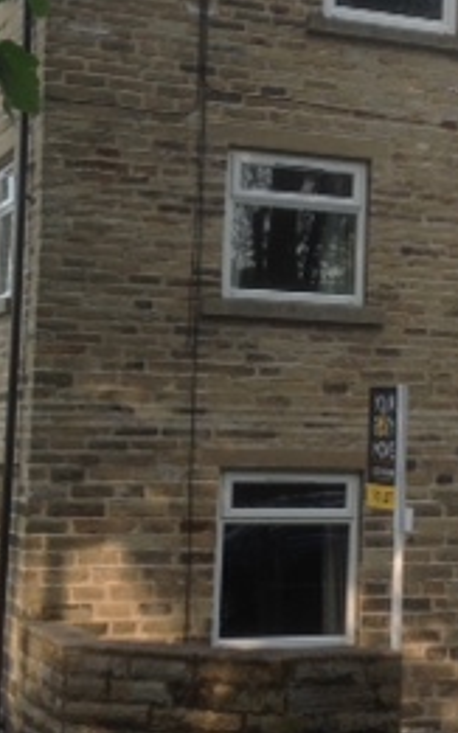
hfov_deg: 14.1
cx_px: 455
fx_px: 1818
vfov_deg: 22.8
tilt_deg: +3.8
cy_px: 309
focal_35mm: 91
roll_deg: -0.2
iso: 50
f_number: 2.4
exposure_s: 1/549
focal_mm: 4.28
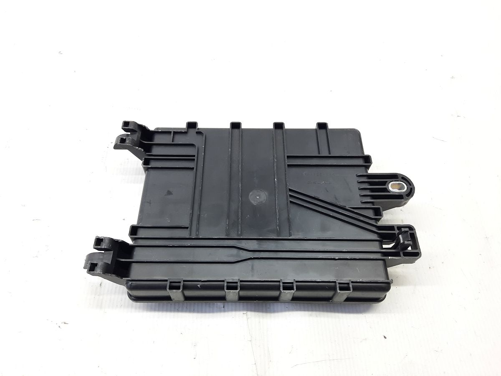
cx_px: 250
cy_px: 188
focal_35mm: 25
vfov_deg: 54.9
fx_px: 362
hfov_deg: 69.4
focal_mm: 4.6
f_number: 2
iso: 125
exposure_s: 1/50
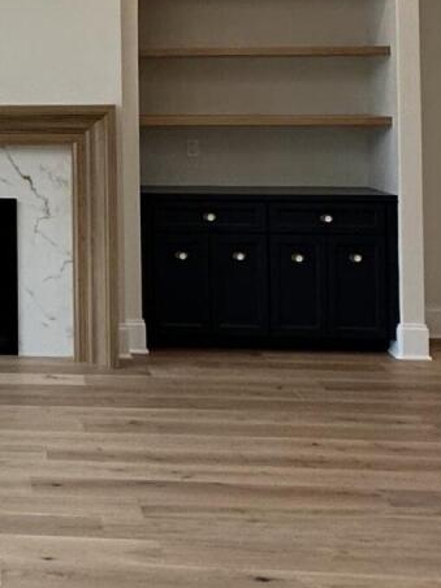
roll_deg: -0.8
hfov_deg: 21.5
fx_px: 1053
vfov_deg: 29.9
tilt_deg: +1.6
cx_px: -127
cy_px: 60
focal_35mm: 62
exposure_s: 1/120
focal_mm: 2.22
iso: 200
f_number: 2.2
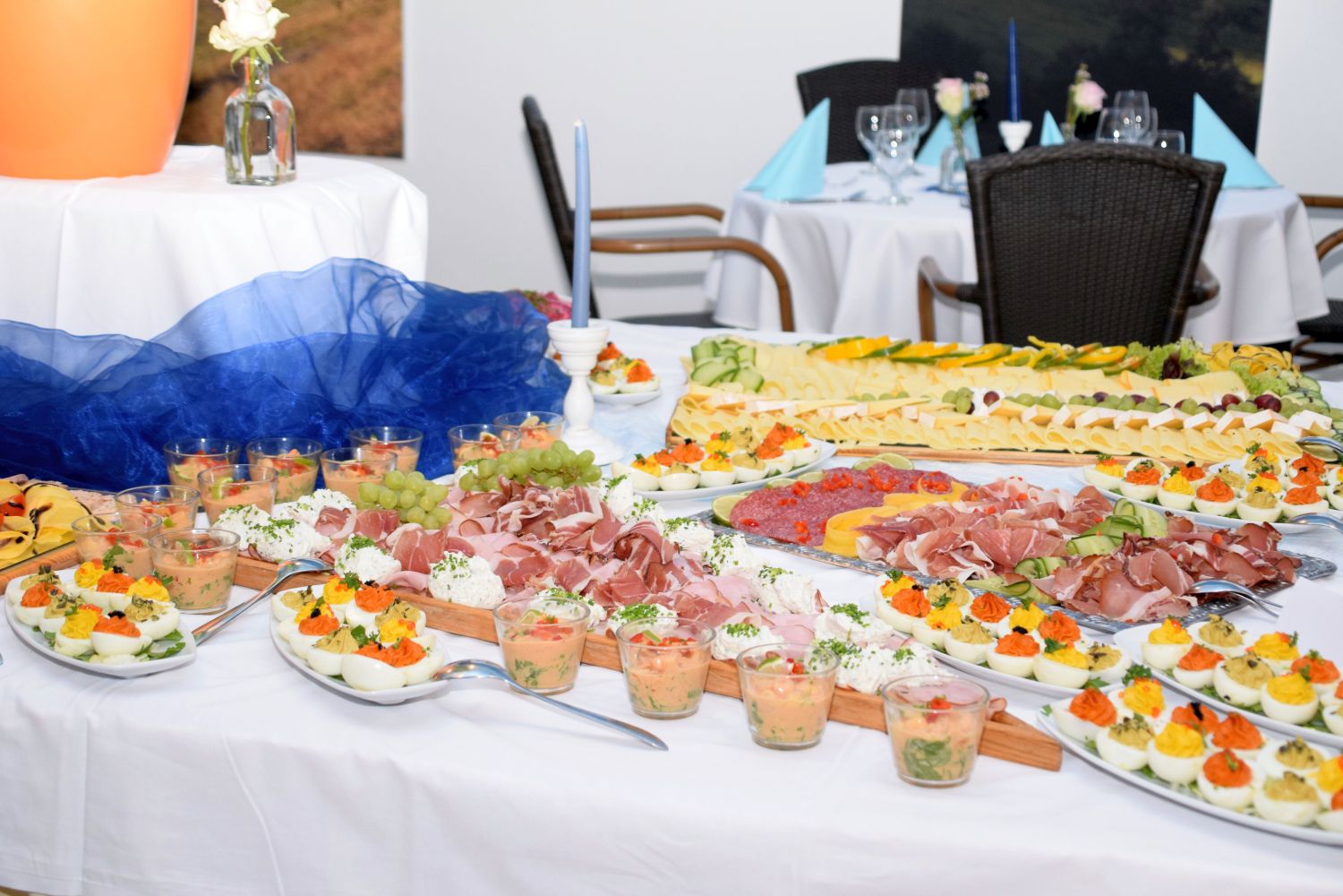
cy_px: 448
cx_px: 672
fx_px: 2238
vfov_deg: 22.6
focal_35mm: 60
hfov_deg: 33.4
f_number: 4.5
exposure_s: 1/60
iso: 1400
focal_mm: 40
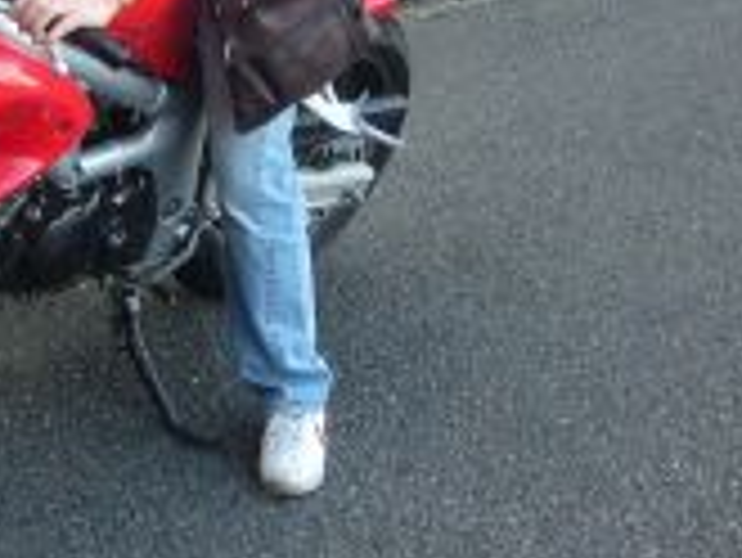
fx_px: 1823
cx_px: 157
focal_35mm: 85
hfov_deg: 22.7
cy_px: -22
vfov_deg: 16.9
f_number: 2.8
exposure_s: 1/50
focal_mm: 5.8
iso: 80
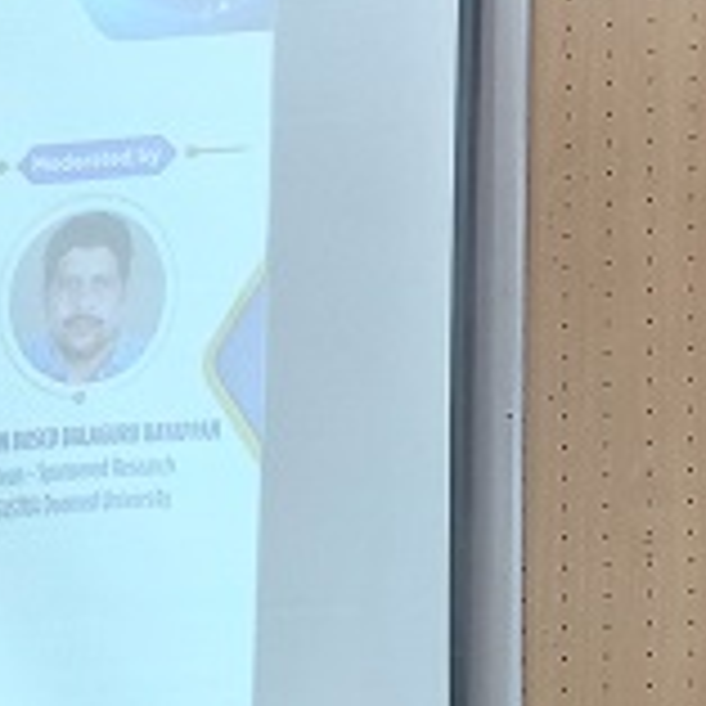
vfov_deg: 10.8
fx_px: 3415
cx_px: 1641
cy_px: 1419
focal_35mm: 148
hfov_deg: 10.4
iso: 160
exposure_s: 1/50.1
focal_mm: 4.69
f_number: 1.8
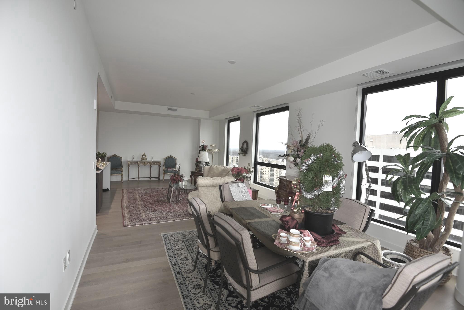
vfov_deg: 73.8
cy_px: 155
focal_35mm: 16
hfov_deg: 96.7
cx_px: 232
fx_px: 206
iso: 360
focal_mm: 16
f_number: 5.6
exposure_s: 1/125
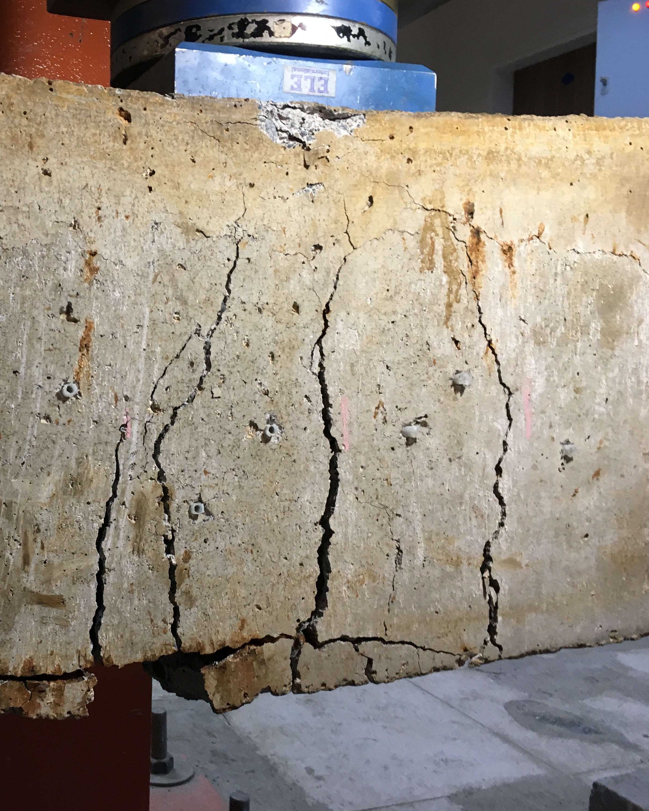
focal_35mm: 38
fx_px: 912
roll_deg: +2.3
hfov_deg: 37.6
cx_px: 119
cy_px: 405
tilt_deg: -4.8
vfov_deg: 47.9
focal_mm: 4.15
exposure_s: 1/33
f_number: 2.2
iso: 100
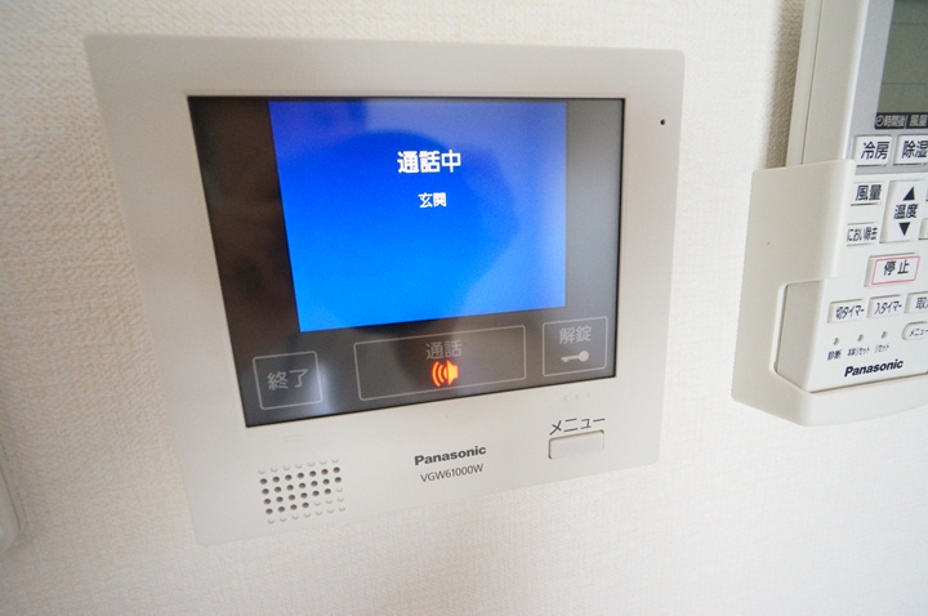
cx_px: 464
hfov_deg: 100.5
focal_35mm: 15
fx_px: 386
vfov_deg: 77.2
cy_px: 308
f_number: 8
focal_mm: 10
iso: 2500
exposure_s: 1/60
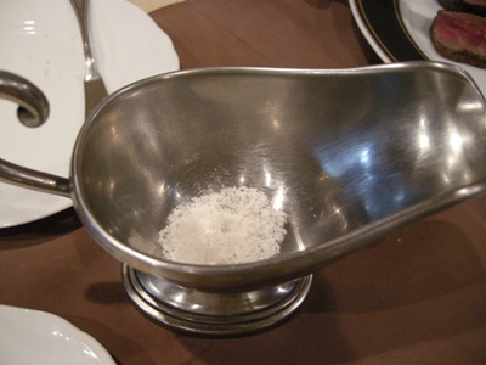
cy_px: 182
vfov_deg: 40.7
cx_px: 243
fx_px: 491
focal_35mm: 35
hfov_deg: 52.6
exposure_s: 1/17.7
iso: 400
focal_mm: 7.5
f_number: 2.7
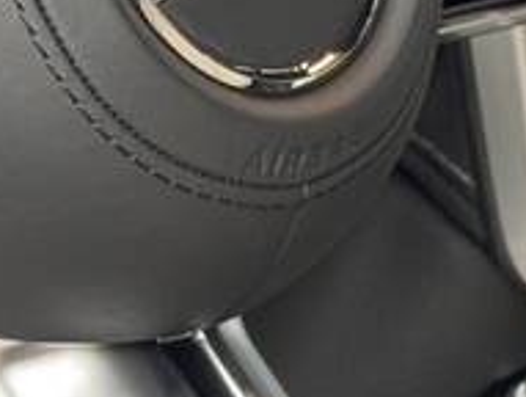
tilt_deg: -17.9
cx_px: -85
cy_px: -61
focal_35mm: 301
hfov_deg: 6.5
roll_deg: -7.9
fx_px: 4582
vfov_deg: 4.9
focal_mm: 6.76
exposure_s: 1/60
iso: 160
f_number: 1.78
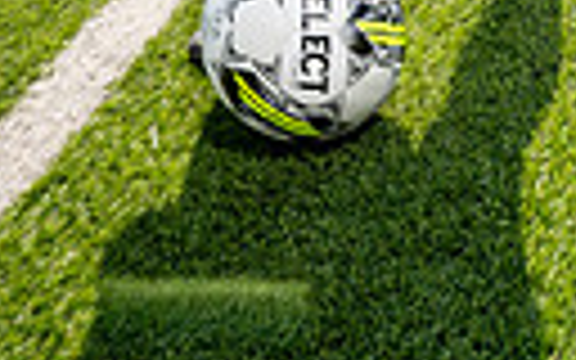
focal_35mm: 97
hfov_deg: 21.4
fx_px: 1523
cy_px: -612
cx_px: 212
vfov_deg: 10.7
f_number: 11
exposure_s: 1/250
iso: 320
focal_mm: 27
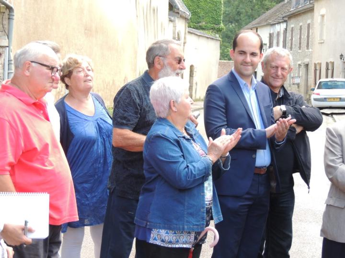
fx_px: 997
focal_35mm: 100
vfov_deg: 14.8
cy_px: 129
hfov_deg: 19.6
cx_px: 172
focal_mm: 17.8
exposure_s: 1/320
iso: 400
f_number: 4.1
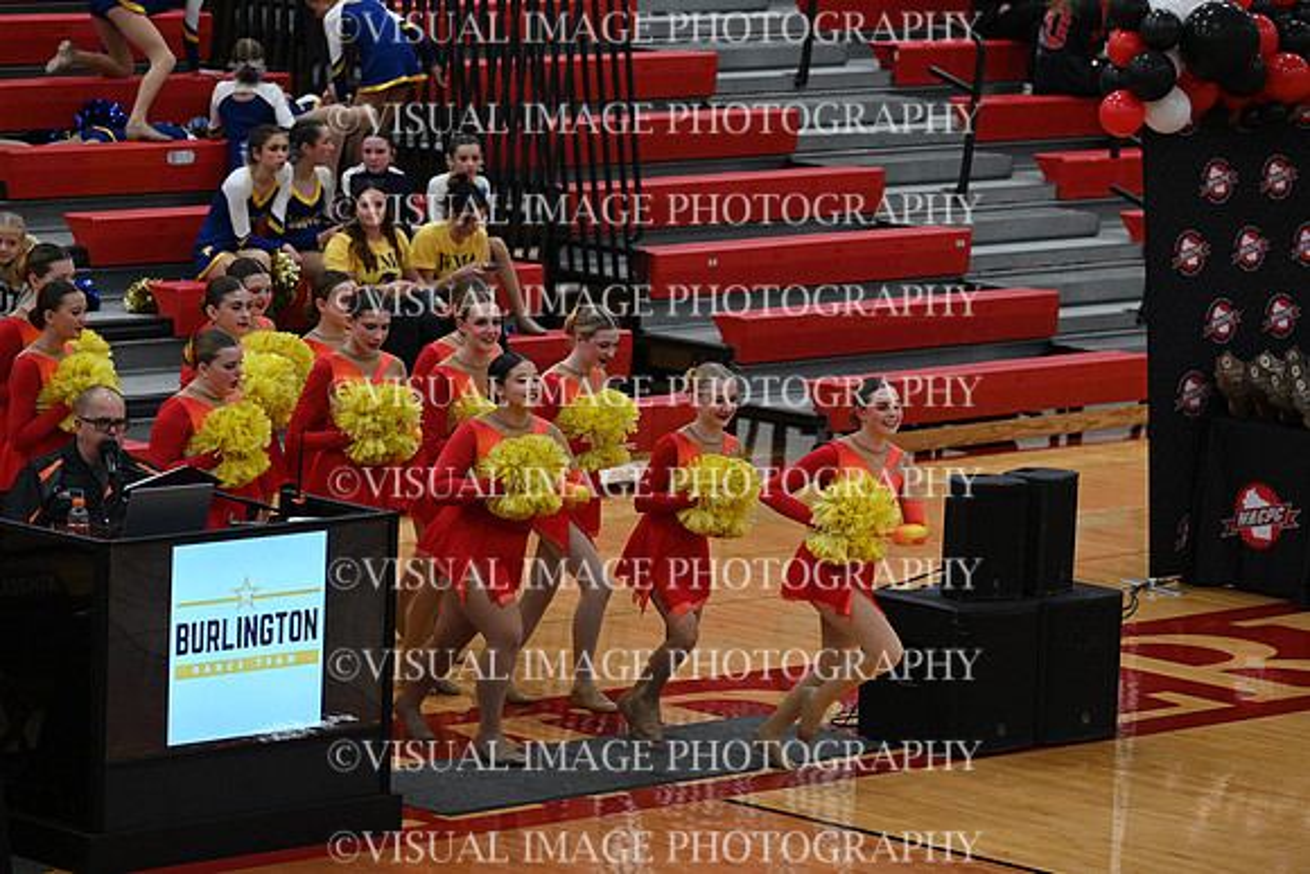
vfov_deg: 8.1
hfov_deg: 12.1
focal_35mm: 170
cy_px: 437
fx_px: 6187
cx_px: 655
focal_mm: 170
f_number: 4
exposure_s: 1/400
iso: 4000
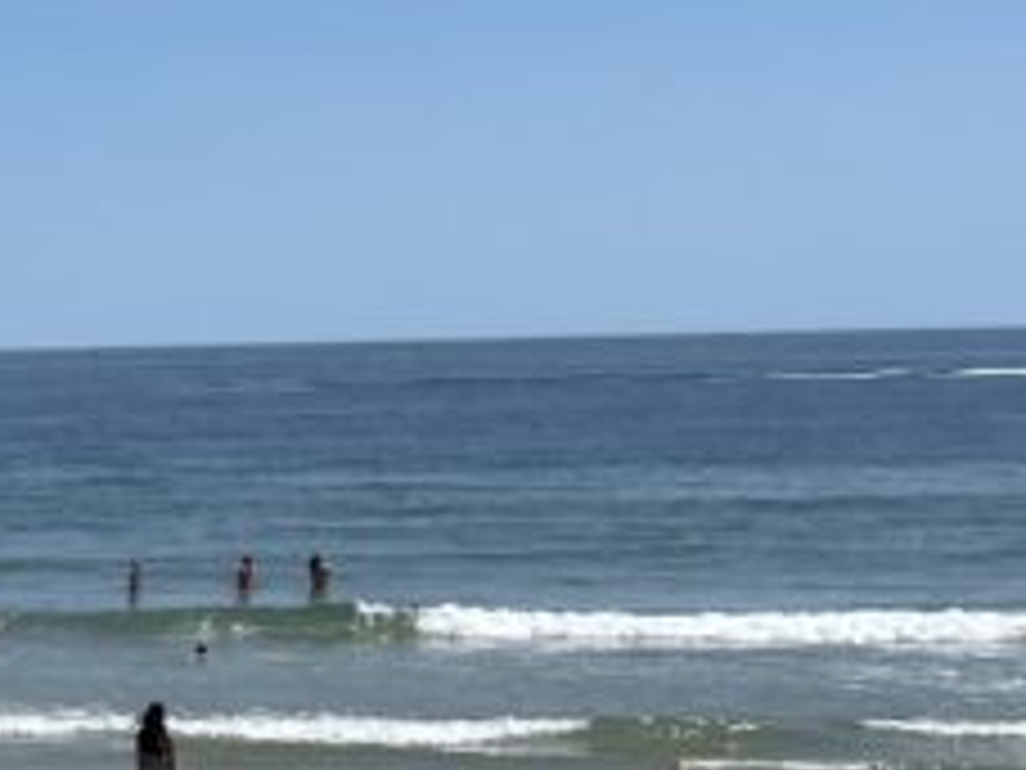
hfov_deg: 14.7
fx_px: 3468
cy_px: 1243
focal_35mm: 117
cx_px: -837
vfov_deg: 11.9
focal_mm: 4.2
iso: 32
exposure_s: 1/6494
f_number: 1.6
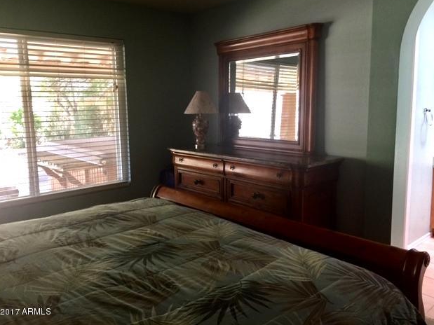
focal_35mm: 30
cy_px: 158
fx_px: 376
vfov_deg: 46.8
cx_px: 220
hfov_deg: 60.0
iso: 50
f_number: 2.2
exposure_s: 1/15
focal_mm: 4.15
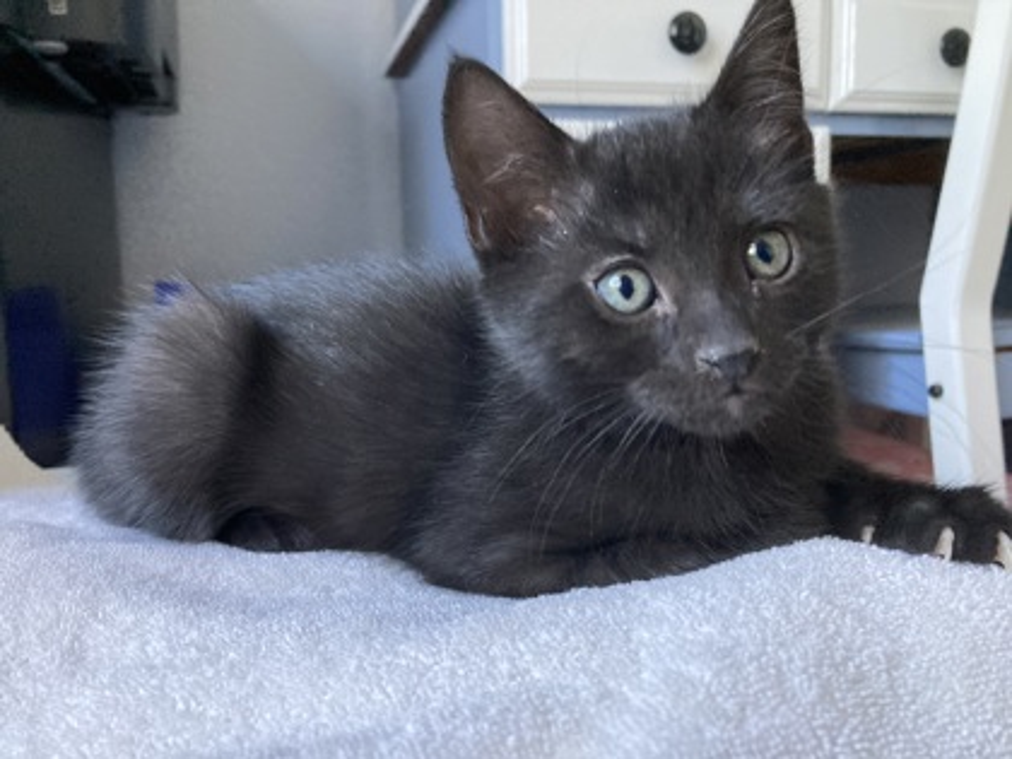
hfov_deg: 63.4
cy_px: 380
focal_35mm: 28
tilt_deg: -7.3
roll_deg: +0.4
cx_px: 506
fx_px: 819
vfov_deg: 49.7
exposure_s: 1/40
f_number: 1.8
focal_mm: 3.99
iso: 320
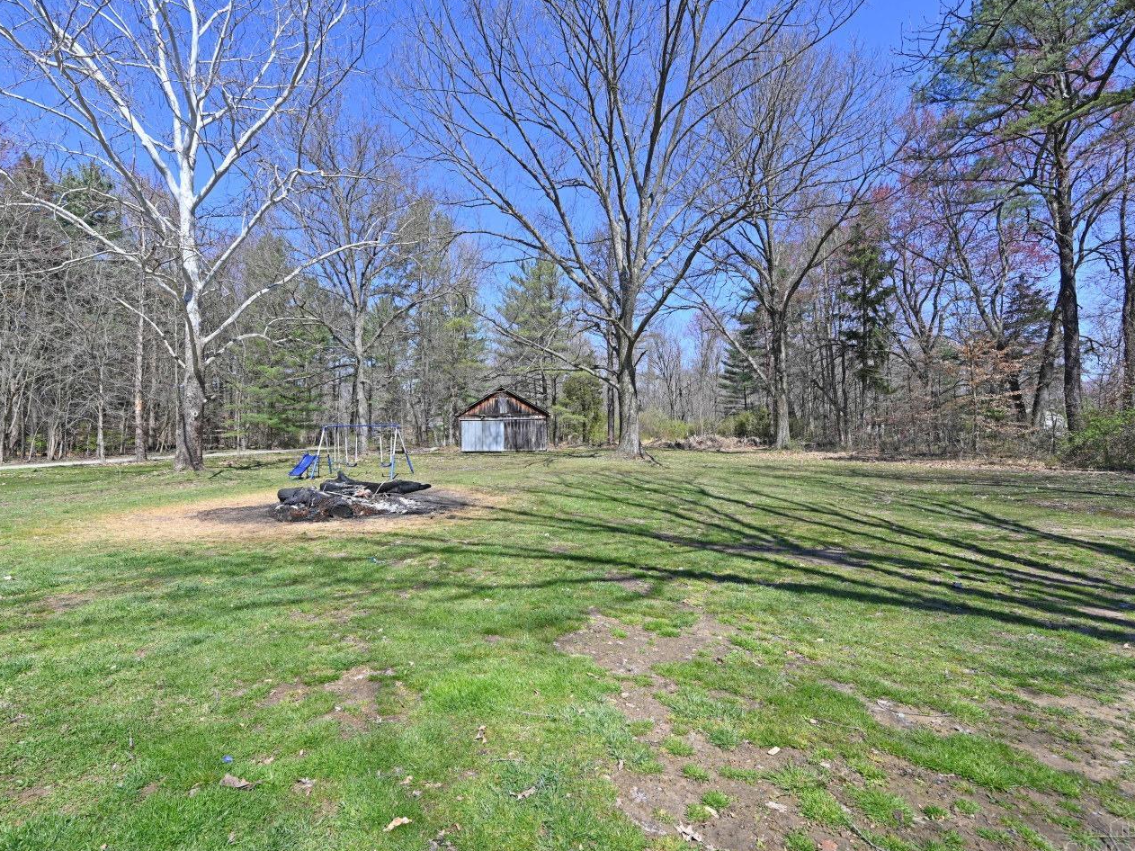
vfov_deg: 78.1
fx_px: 525
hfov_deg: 94.4
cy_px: 431
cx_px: 528
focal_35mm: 16
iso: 100
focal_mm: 14
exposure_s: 1/320
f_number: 6.3
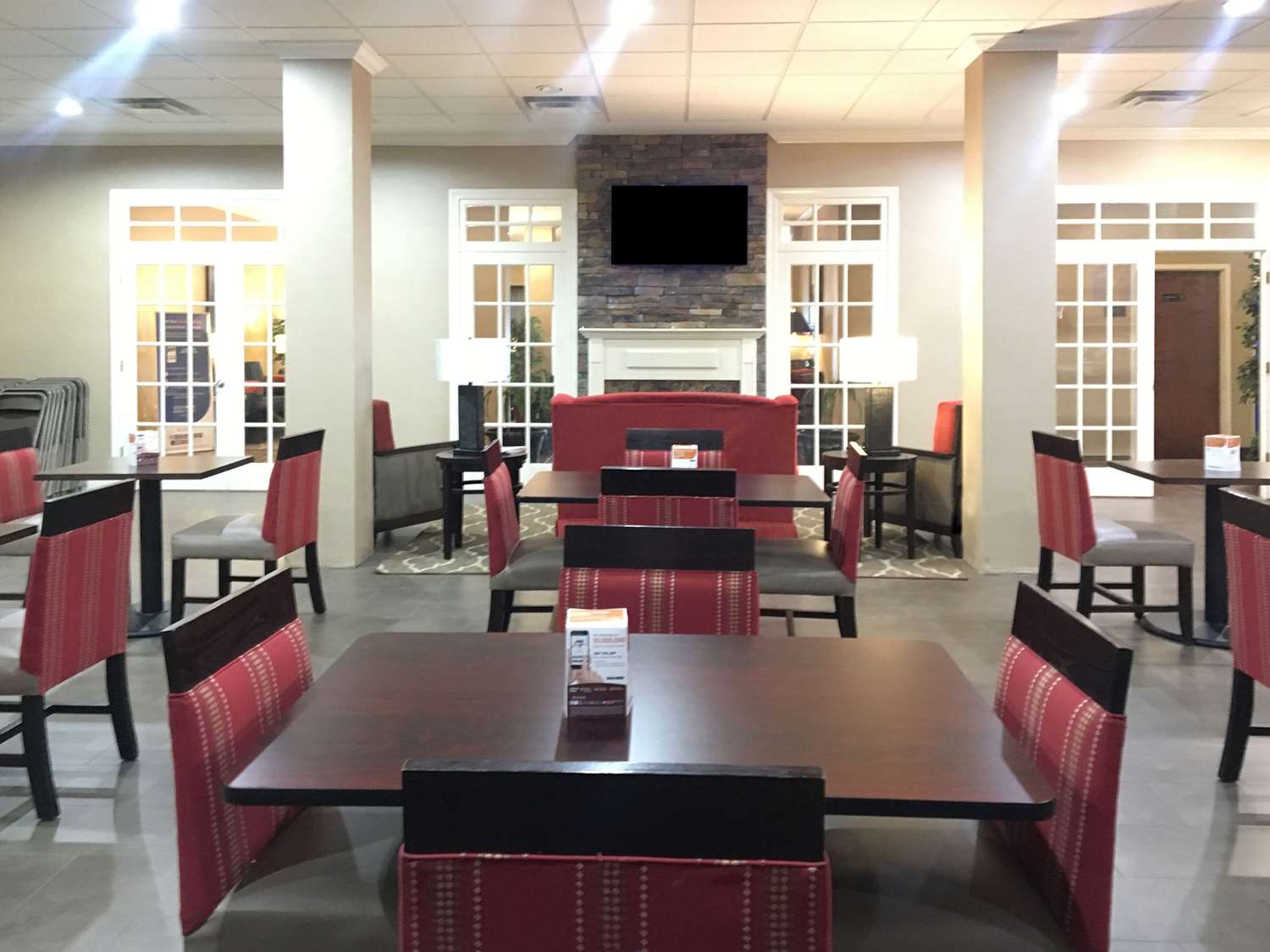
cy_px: 476
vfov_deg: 48.2
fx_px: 1064
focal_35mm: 29
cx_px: 635
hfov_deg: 61.7
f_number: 2.2
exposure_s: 1/15
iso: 400
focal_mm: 4.15
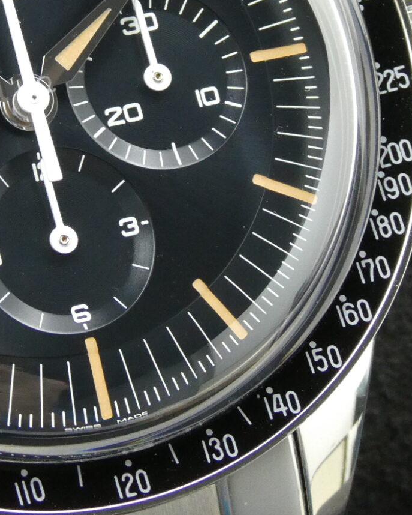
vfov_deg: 7.4
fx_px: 3991
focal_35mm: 262
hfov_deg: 5.9
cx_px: -4
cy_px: 151
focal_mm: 16.1
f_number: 4.9
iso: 500
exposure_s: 1/80
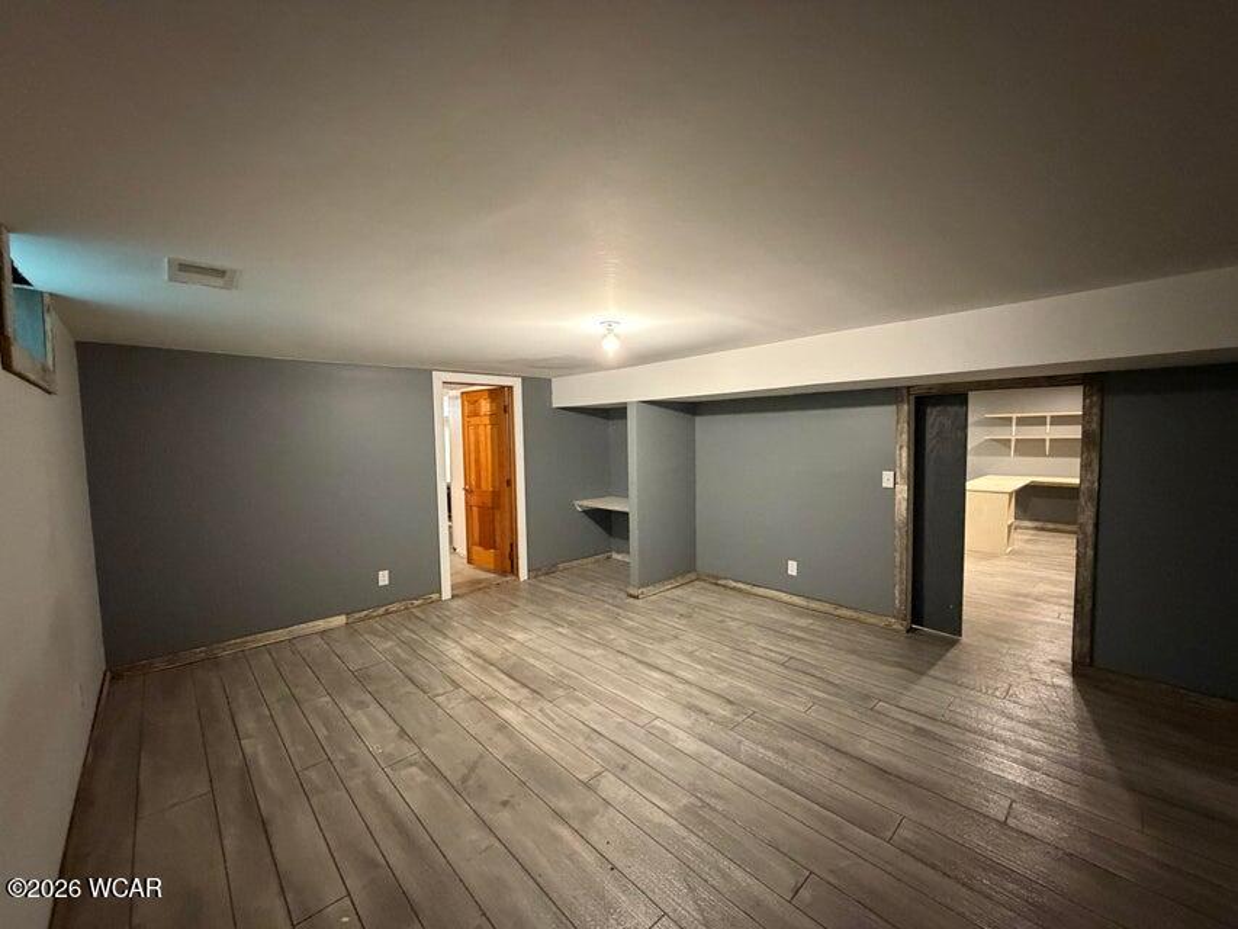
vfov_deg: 85.7
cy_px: 464
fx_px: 501
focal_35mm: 14
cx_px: 619
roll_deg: +1.4
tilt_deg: -3.9
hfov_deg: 102.1
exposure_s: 1/40
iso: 1000
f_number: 2.2
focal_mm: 2.22
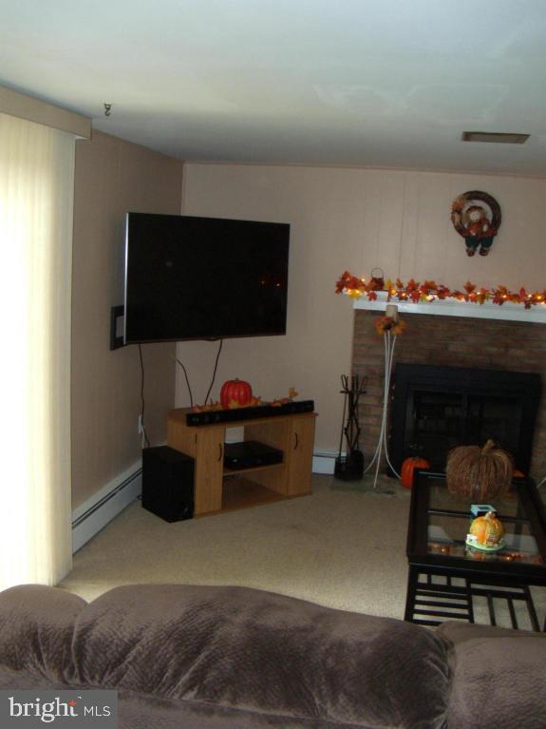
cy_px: 364
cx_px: 273
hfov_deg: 39.6
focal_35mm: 36
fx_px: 757
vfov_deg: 51.4
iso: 250
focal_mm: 6.4
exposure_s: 1/30
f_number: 3.6
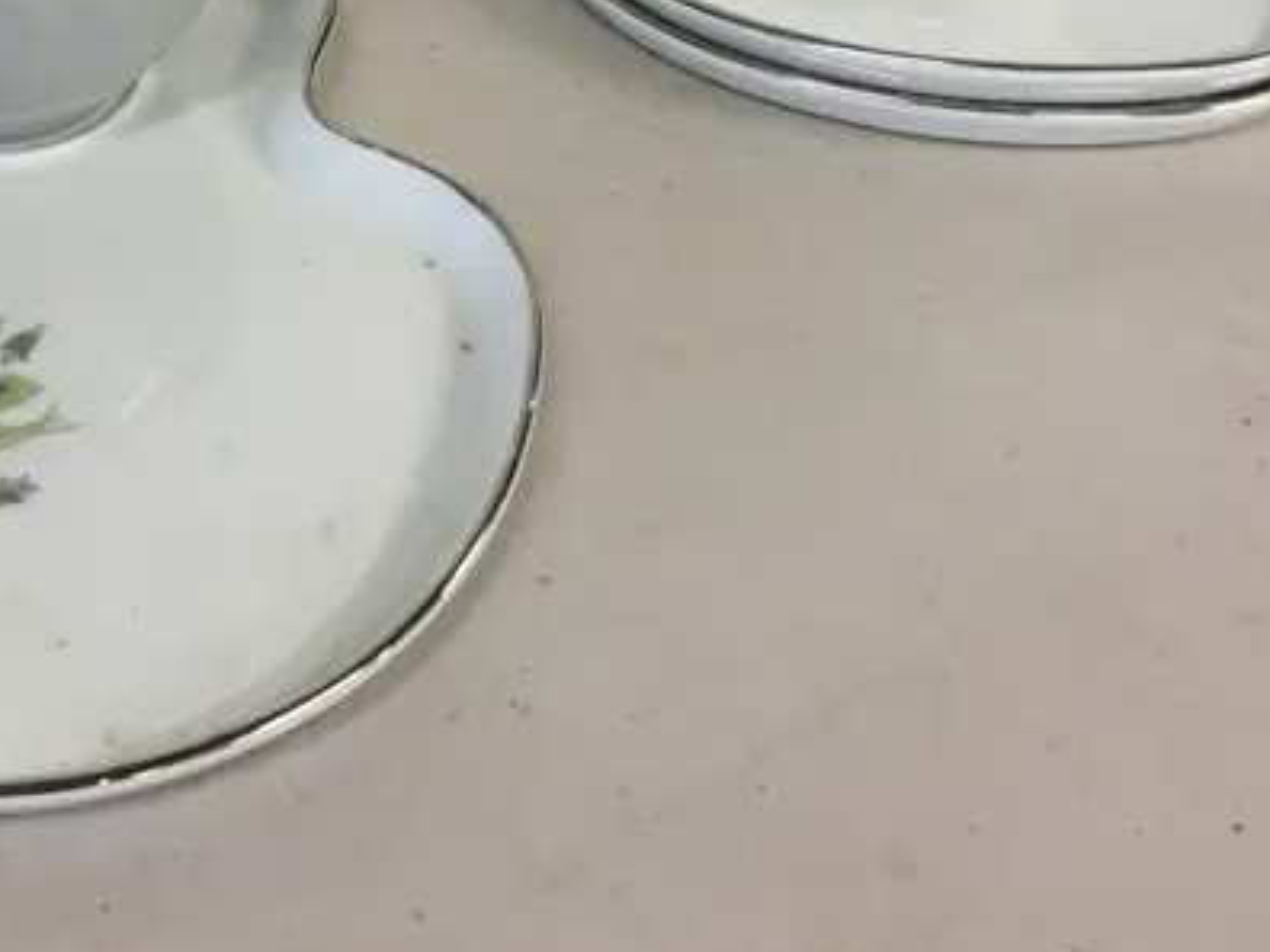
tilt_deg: -30.8
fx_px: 2752
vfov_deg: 18.7
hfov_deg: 25.4
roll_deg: -0.6
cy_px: -138
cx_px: 199
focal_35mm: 75
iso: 40
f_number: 2.2
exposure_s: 1/33
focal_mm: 4.15
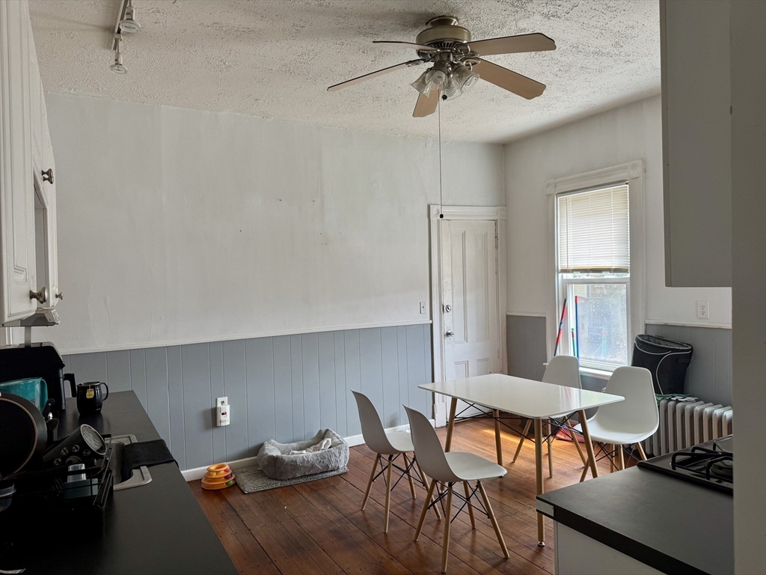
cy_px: 288
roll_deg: +2.1
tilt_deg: -1.1
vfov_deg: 56.8
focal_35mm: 24
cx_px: 383
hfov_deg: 71.6
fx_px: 531
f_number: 1.78
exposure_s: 1/121
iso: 125
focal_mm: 6.76
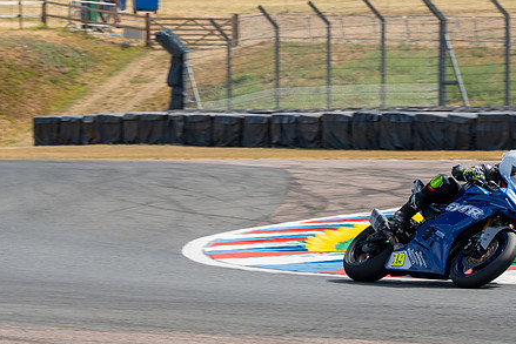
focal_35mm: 295
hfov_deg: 7.0
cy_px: 178
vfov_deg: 4.7
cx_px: 269
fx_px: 4229
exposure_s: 1/400
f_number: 10
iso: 250
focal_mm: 160
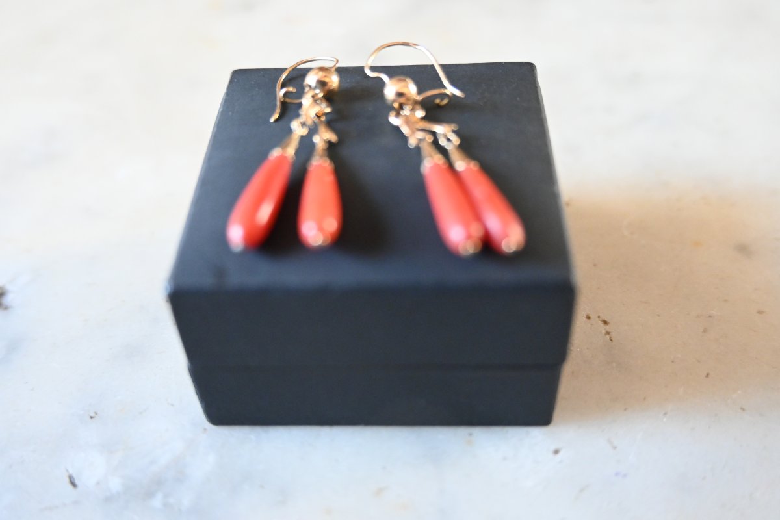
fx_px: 780
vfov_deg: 36.9
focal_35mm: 36
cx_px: 390
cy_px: 260
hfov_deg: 53.1
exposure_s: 1/125
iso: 3200
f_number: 3.8
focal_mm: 24
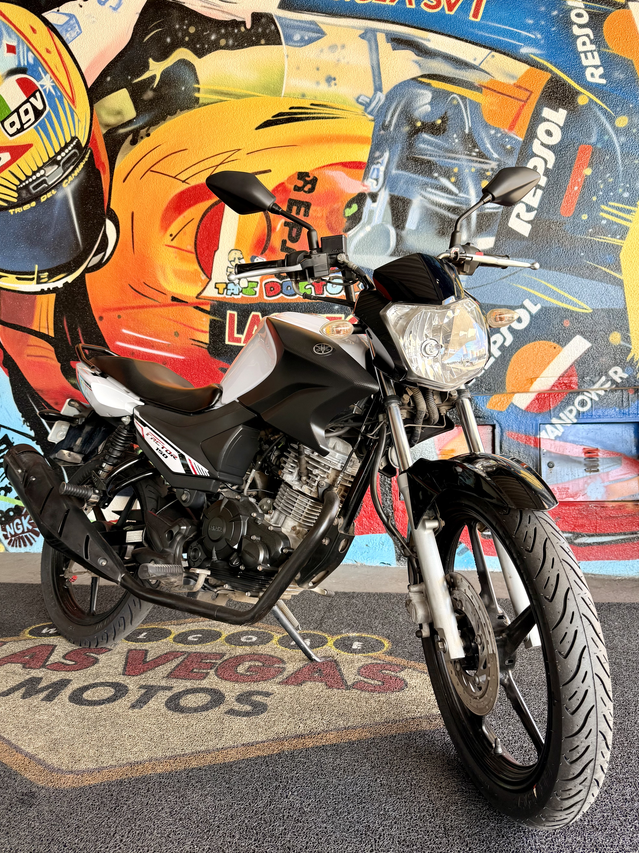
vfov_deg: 67.2
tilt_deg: -3.1
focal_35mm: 26
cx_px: 306
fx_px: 640
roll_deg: +2.8
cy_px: 455
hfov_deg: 53.0
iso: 100
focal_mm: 6.76
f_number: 1.78
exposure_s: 1/121
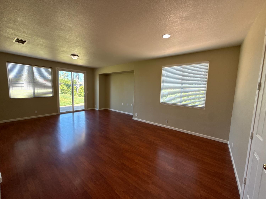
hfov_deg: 102.1
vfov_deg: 85.7
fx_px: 108
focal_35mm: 14
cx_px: 133
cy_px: 100
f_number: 2.2
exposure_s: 1/99
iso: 80
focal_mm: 2.22
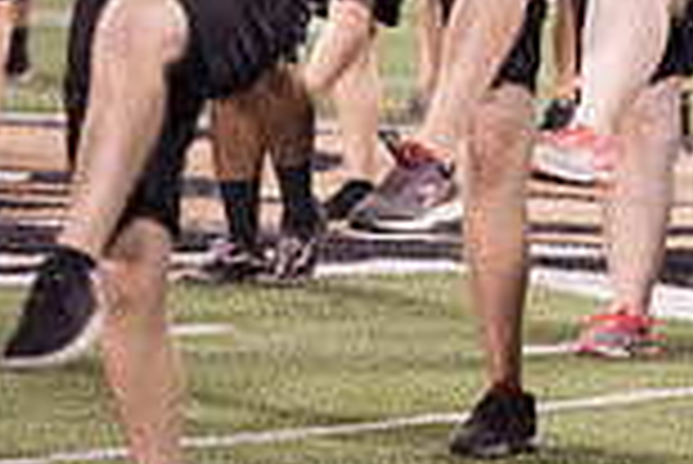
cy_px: -255
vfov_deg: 2.0
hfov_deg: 2.9
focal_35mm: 698
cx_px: 1107
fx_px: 13449
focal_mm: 185
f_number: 2.8
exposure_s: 1/320
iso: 1000
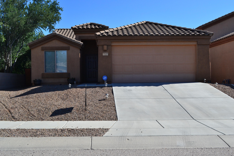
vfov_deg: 34.2
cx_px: 117
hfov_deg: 49.6
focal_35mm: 39
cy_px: 78
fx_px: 253
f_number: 11
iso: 400
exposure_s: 1/400
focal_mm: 26
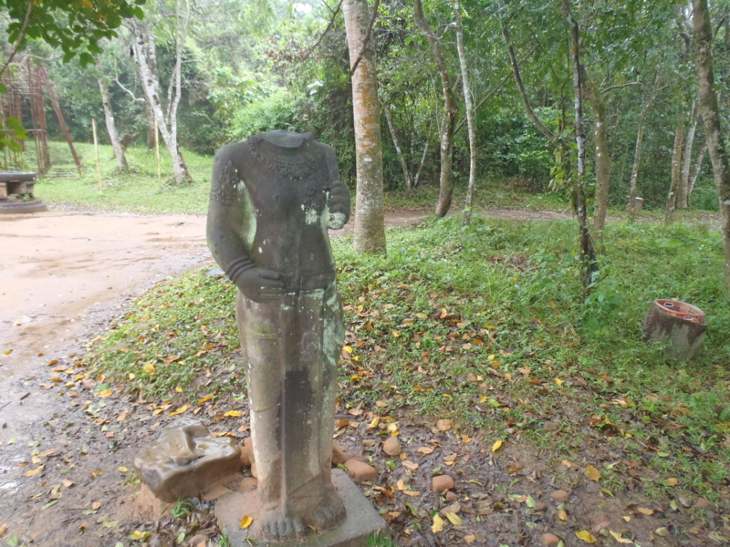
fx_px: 590
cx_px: 365
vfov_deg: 49.7
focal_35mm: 28
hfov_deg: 63.4
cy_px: 274
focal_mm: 5
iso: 250
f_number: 3.9
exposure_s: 1/30
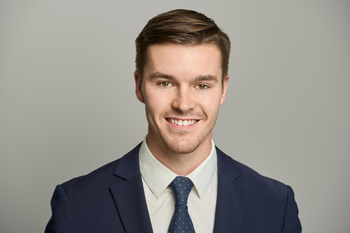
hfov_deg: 18.1
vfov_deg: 12.1
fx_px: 1099
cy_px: 116
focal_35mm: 113
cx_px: 175
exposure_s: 1/160
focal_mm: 113
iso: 200
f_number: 5
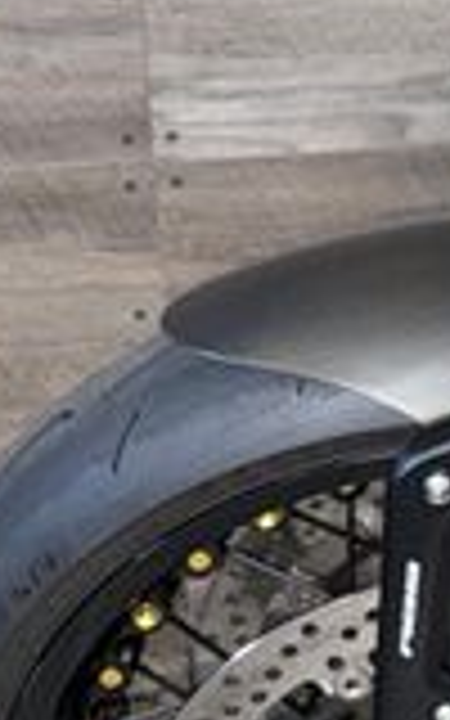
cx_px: 1233
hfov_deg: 10.3
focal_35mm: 102
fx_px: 2001
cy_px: -198
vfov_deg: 19.0
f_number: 1.78
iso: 64
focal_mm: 6.76
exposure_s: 1/30
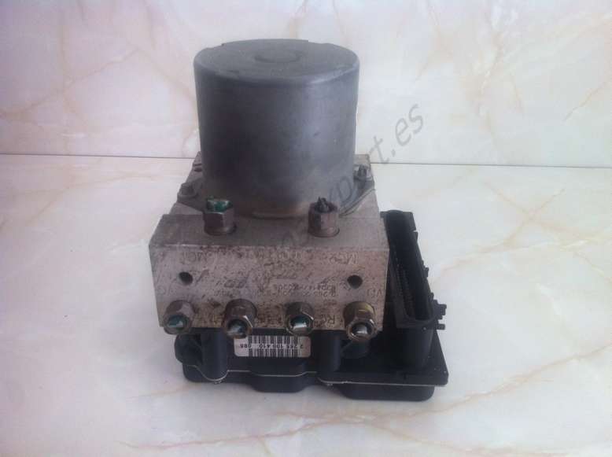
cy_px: 228
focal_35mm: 35
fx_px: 618
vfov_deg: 40.6
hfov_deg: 52.7
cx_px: 306
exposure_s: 1/60
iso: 100
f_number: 2.8
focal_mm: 3.85
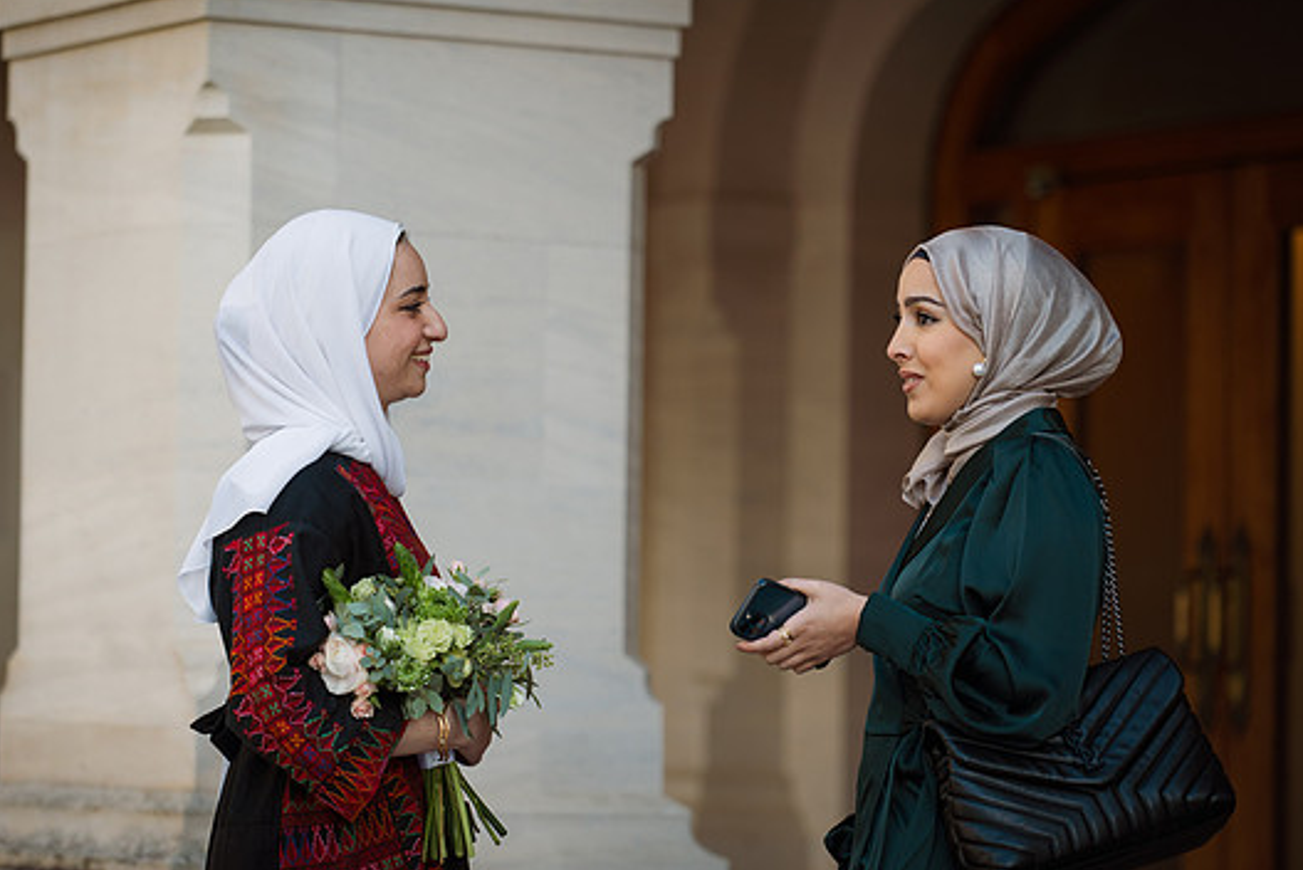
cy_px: 441
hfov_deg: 13.3
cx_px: 593
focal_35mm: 154
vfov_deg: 8.9
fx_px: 5577
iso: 200
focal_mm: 140
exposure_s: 1/800
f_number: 2.8
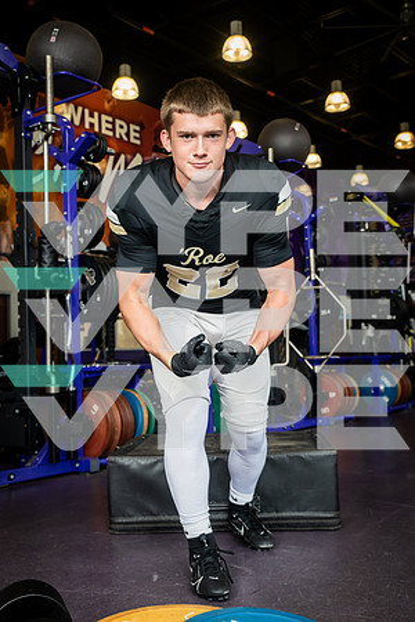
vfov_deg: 46.4
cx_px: 208
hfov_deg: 31.9
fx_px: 726
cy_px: 311
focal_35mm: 42
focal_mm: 42
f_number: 5.6
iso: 500
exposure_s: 1/250
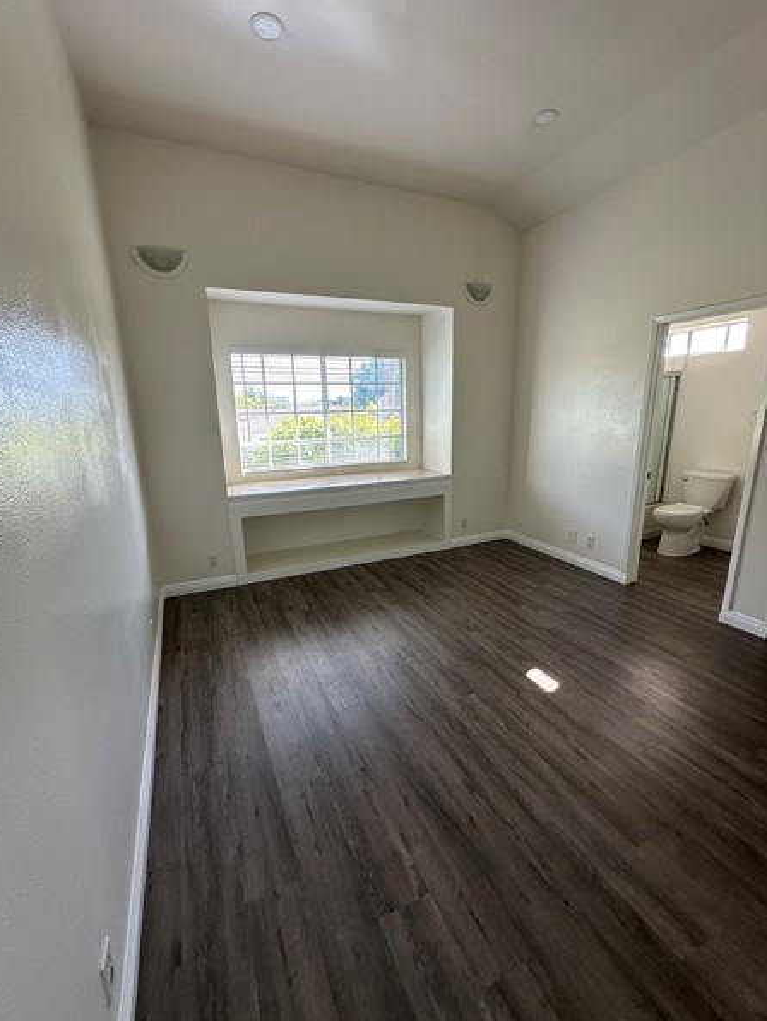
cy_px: 518
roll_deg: +0.1
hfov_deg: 81.8
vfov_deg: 98.2
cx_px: 385
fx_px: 443
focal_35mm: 15
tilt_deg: -14.3
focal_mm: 2.22
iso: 80
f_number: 2.2
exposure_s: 1/99
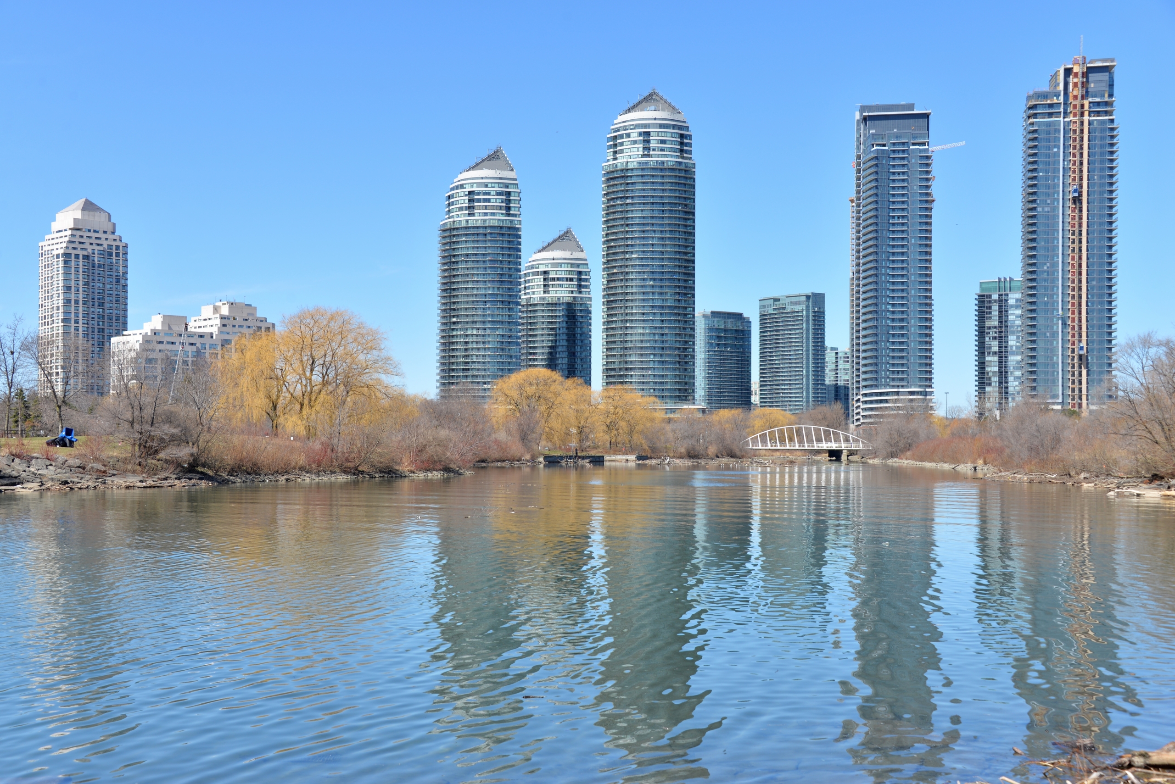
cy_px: 392
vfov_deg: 28.1
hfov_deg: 41.1
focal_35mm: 48
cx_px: 588
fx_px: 1567
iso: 100
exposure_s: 1/200
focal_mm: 48
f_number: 8
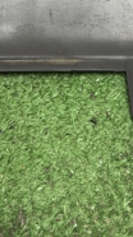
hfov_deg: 8.9
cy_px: -56
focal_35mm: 135
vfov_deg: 15.3
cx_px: 135
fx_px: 850
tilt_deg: -55.7
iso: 200
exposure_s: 1/100
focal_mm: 6.76
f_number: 1.78
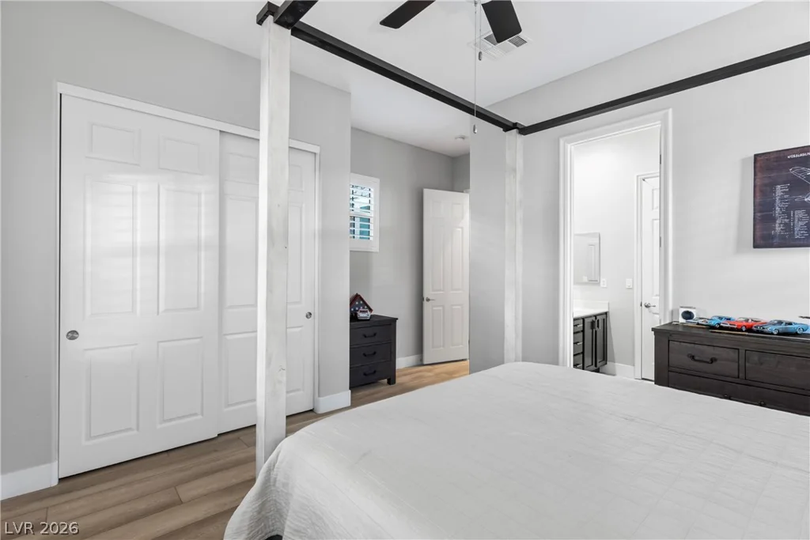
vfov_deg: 70.5
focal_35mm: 17
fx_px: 383
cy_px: 270
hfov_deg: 93.3
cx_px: 405
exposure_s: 3.2
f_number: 8
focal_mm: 17
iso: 400
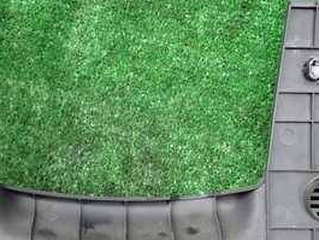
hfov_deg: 28.5
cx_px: 147
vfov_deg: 21.3
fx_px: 627
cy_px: 204
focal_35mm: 68
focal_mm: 5.4
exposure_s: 1/50
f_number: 2.3
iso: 200
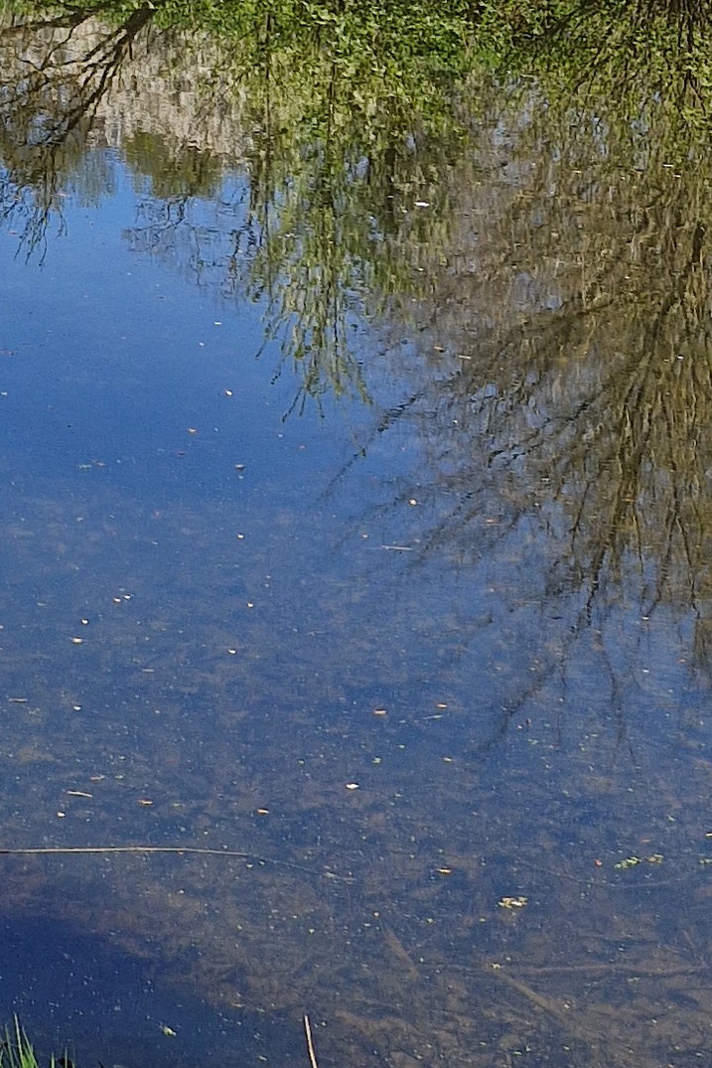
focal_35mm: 89
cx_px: -752
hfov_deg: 13.1
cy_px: -353
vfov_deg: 20.7
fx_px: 2639
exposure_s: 1/1144
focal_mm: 5.4
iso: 50
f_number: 1.8
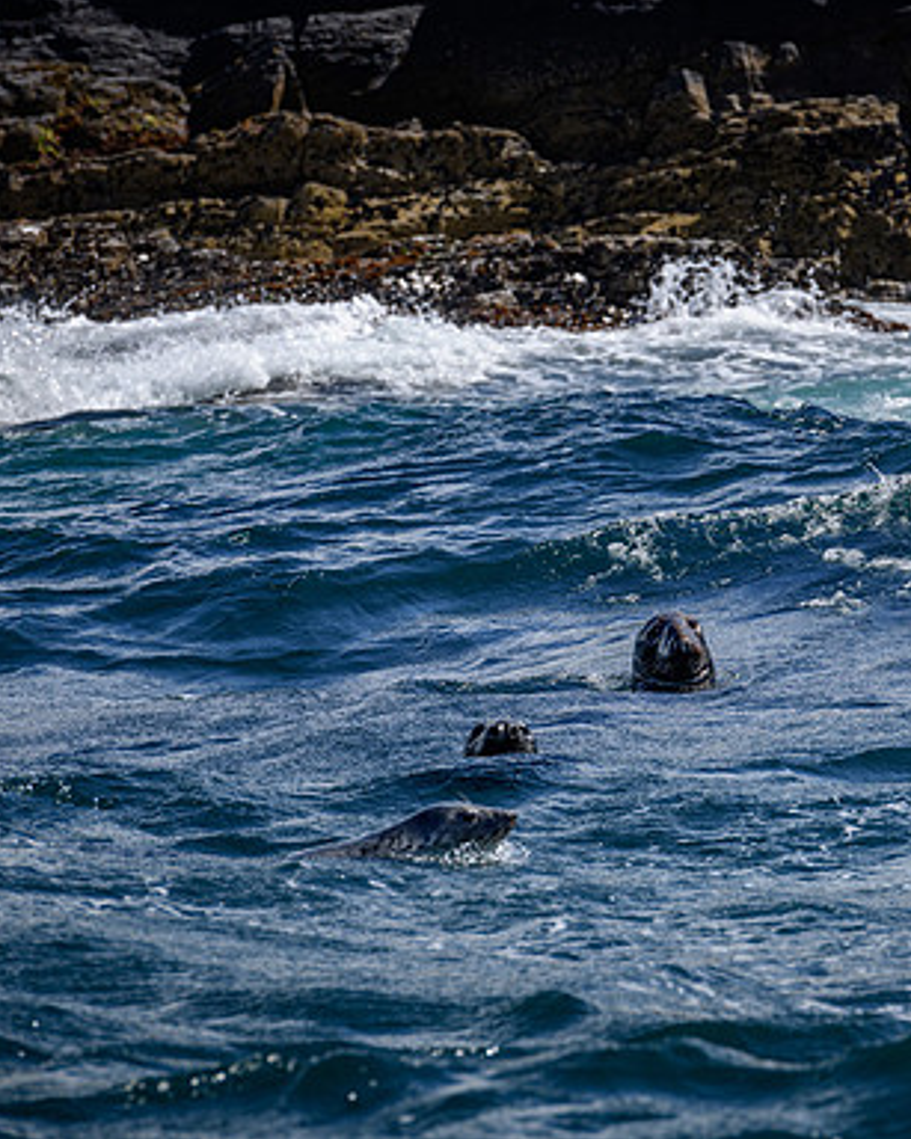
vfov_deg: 6.9
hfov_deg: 5.5
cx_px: 659
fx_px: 9508
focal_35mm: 282
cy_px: 568
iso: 200
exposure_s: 1/800
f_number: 8
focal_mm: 195
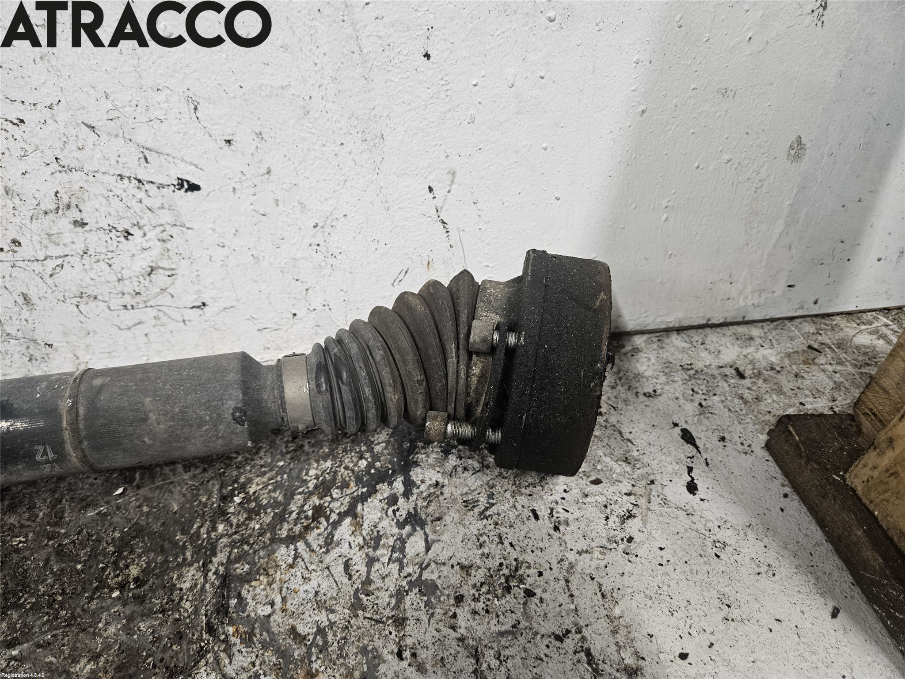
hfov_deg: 73.9
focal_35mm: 23
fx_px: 601
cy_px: 340
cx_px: 452
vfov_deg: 58.9
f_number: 1.8
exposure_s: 1/100
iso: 320
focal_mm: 5.4
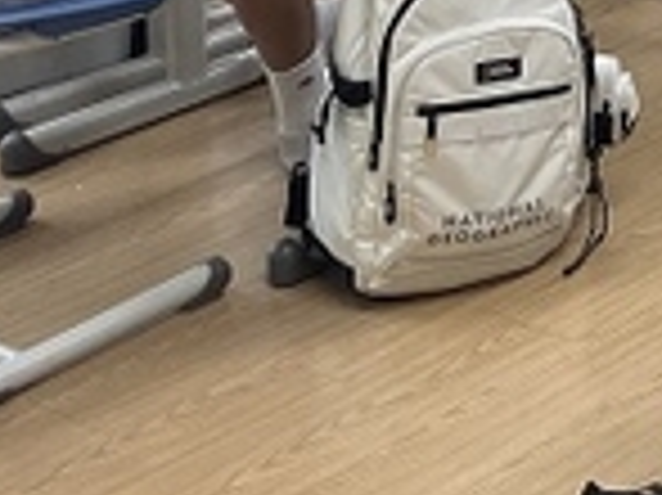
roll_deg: +0.2
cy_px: -610
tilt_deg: -6.5
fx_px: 2465
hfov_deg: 13.7
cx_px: 1171
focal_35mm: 129
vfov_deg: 10.3
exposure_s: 1/120
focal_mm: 4.2
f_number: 1.6
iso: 80
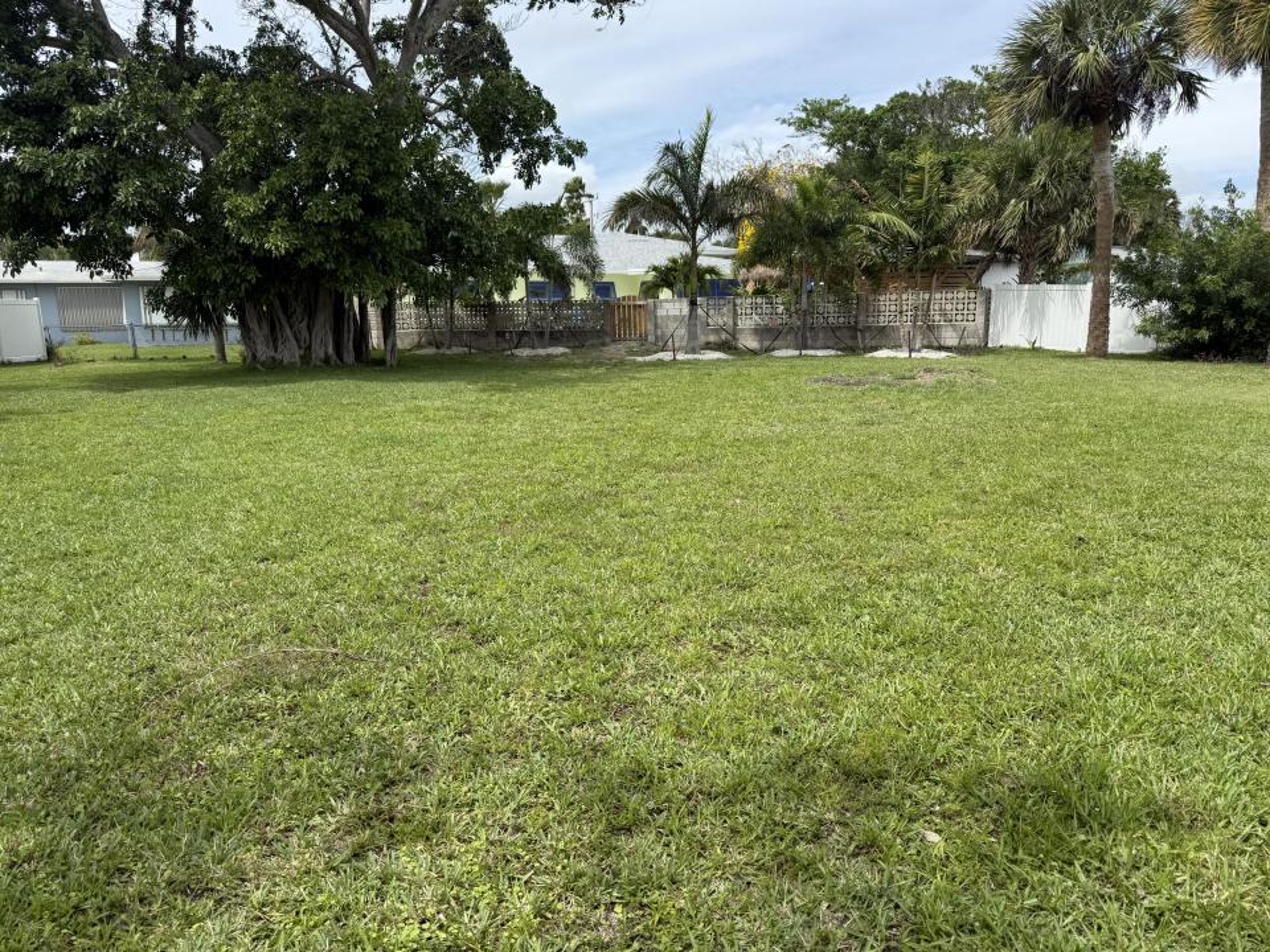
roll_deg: +0.4
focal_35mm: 24
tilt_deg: -10.5
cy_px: 476
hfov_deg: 71.6
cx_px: 635
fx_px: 881
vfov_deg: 56.8
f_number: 1.78
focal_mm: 6.76
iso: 80
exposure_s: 1/3759
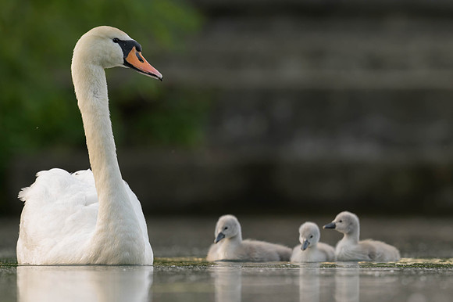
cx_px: 293
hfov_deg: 2.6
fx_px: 9832
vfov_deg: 1.8
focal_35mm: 782
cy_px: 146
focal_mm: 400
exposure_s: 1/160
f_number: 4
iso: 250
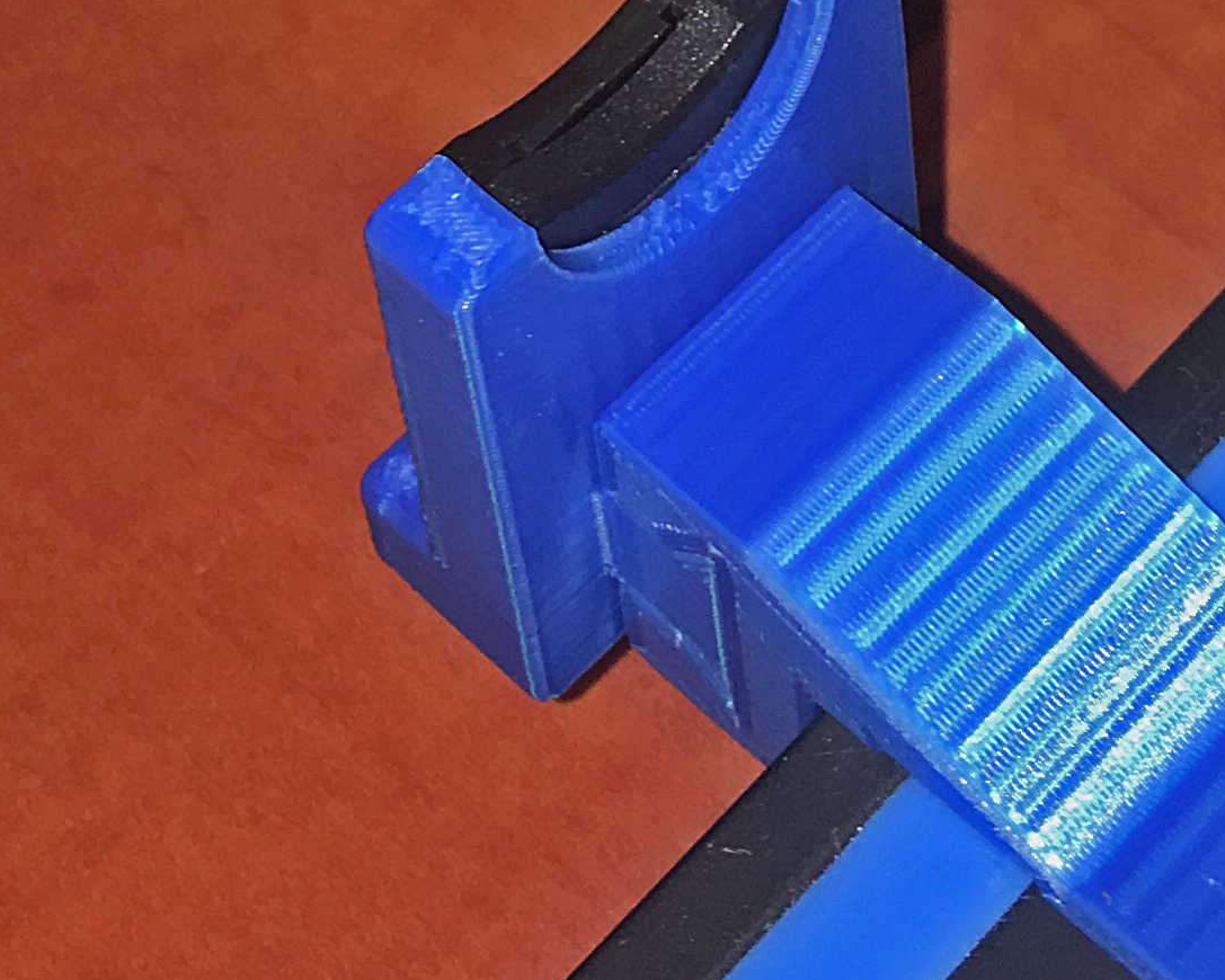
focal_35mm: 105
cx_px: 832
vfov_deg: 13.2
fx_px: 3807
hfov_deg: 18.2
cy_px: -779
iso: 25
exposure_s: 1/44
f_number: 2.2
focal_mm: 4.15
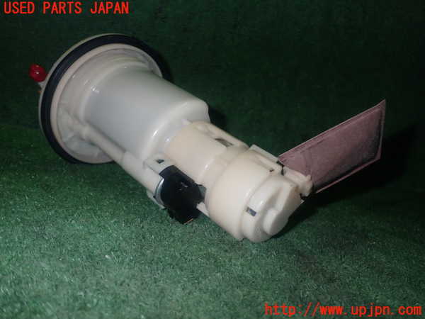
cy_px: 160
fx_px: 393
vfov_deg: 44.2
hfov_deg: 56.8
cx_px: 212
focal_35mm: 32
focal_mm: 5.79
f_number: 7.1
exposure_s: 1/30
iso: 200
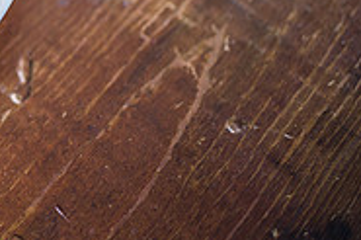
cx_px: -154
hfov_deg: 17.1
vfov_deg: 12.0
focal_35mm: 110
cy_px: -102
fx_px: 1102
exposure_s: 1/125
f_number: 1.8
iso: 800
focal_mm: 35
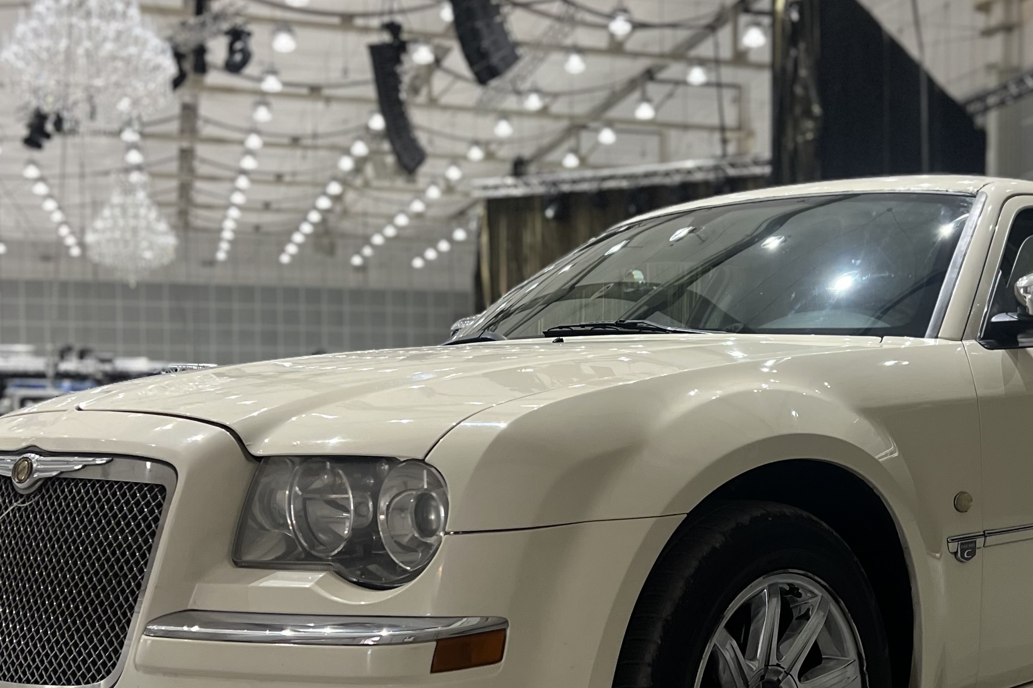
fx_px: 1463
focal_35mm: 51
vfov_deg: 26.3
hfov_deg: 38.5
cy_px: 471
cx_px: 686
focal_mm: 5.7
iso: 200
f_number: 1.5
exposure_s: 1/50
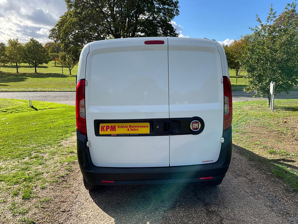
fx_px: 250
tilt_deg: -11.8
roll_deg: -2.2
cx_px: 149
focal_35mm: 29
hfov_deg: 61.7
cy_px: 112
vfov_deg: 48.2
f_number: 1.8
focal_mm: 3
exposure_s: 1/1055
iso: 25
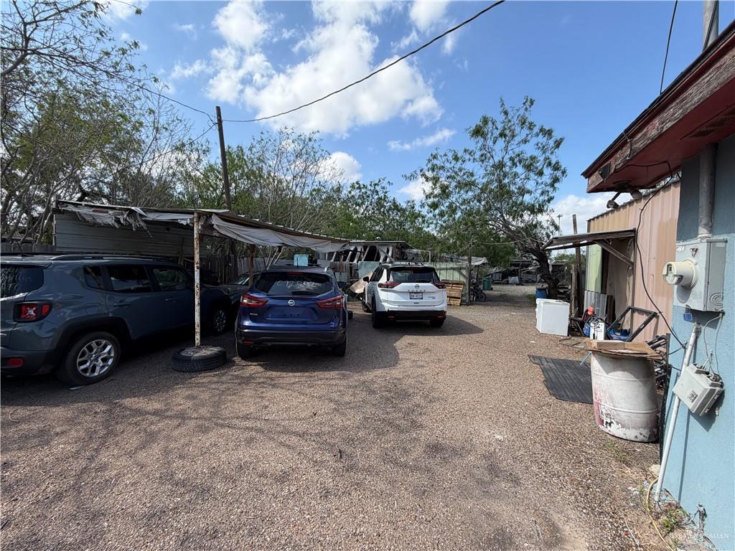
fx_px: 297
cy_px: 276
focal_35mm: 14
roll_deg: -0.7
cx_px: 368
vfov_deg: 85.7
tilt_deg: -1.0
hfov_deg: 102.1
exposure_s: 1/770
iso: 32
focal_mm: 2.22
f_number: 2.2
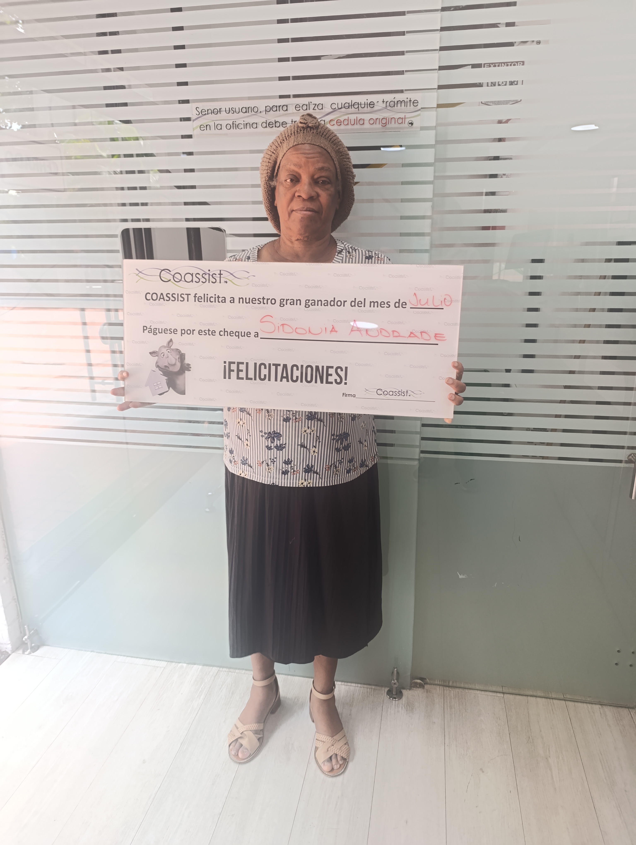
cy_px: 422
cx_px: 318
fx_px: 562
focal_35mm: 23
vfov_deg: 73.8
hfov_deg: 59.0
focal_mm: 6.14
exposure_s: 1/120
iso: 400
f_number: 1.6
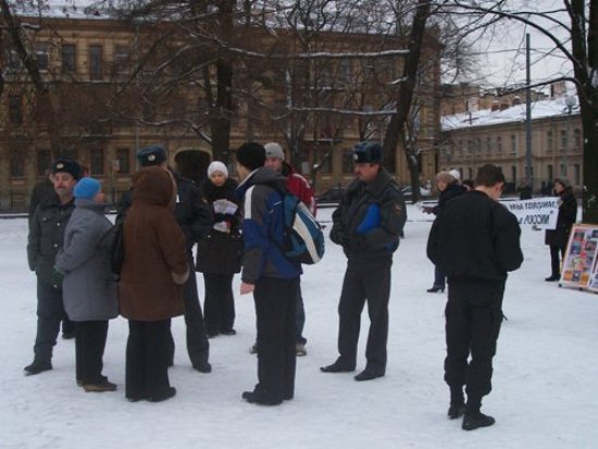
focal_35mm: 53
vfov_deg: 27.5
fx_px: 916
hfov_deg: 36.2
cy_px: 224
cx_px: 299
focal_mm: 8.7
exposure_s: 1/128
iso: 140
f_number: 3.2
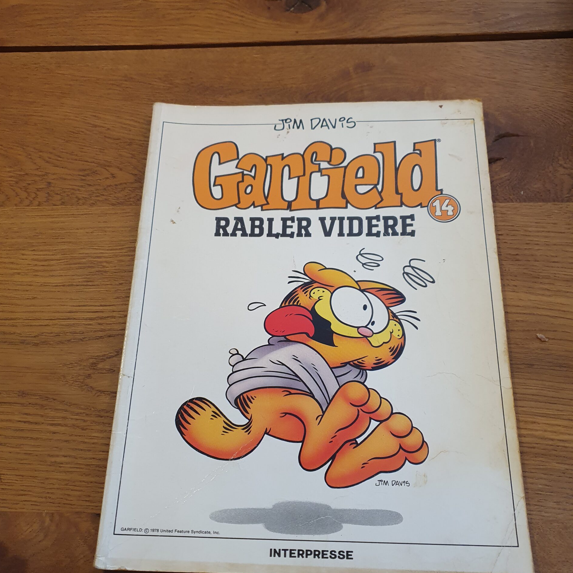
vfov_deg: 52.4
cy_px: 326
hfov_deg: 52.5
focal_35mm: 31
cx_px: 286
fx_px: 581
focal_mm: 4.32
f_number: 1.5
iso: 160
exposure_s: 1/50
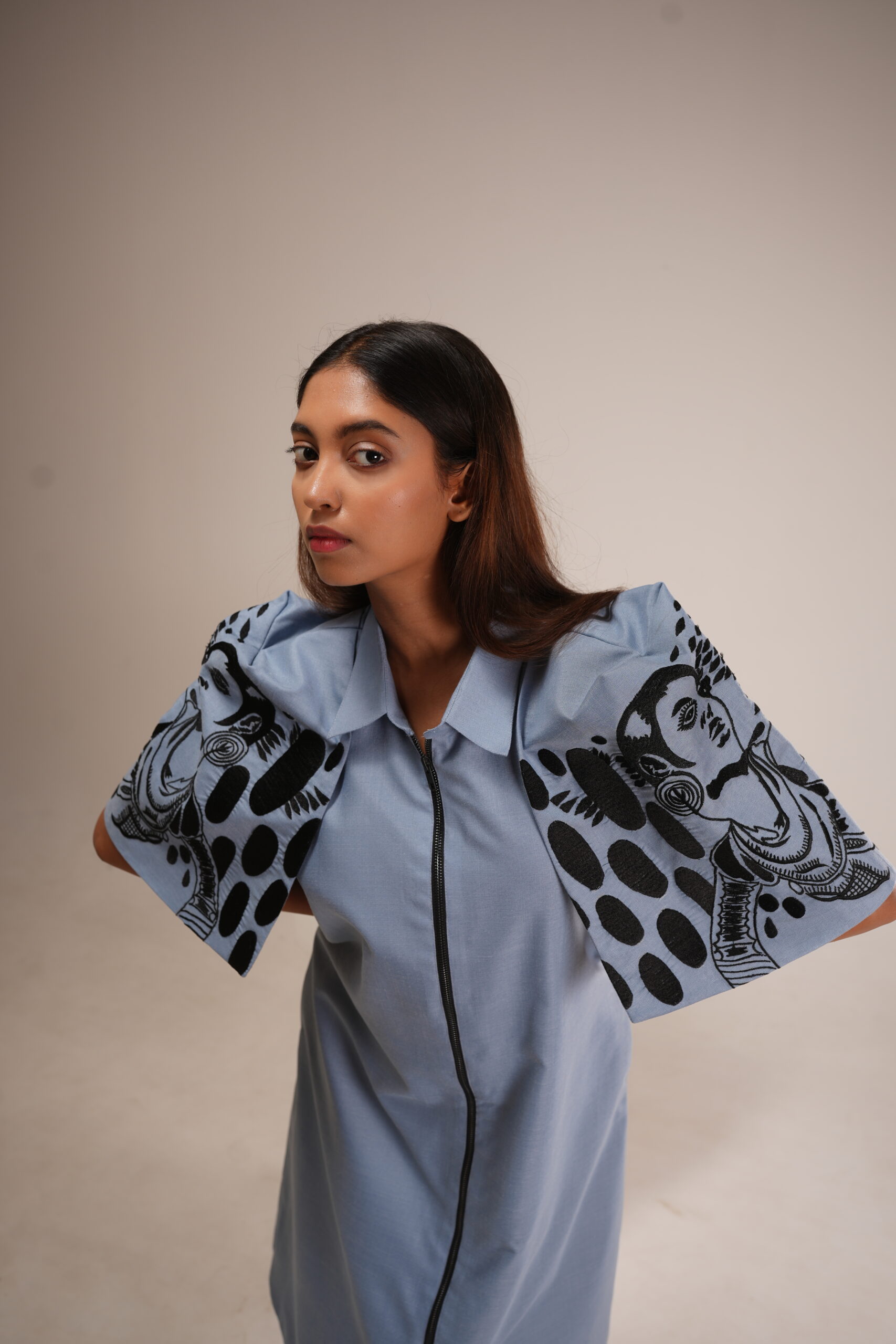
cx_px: 448
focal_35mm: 35
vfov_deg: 54.4
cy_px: 672
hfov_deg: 37.9
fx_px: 1306
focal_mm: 35
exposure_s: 1/125
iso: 50
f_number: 4.5
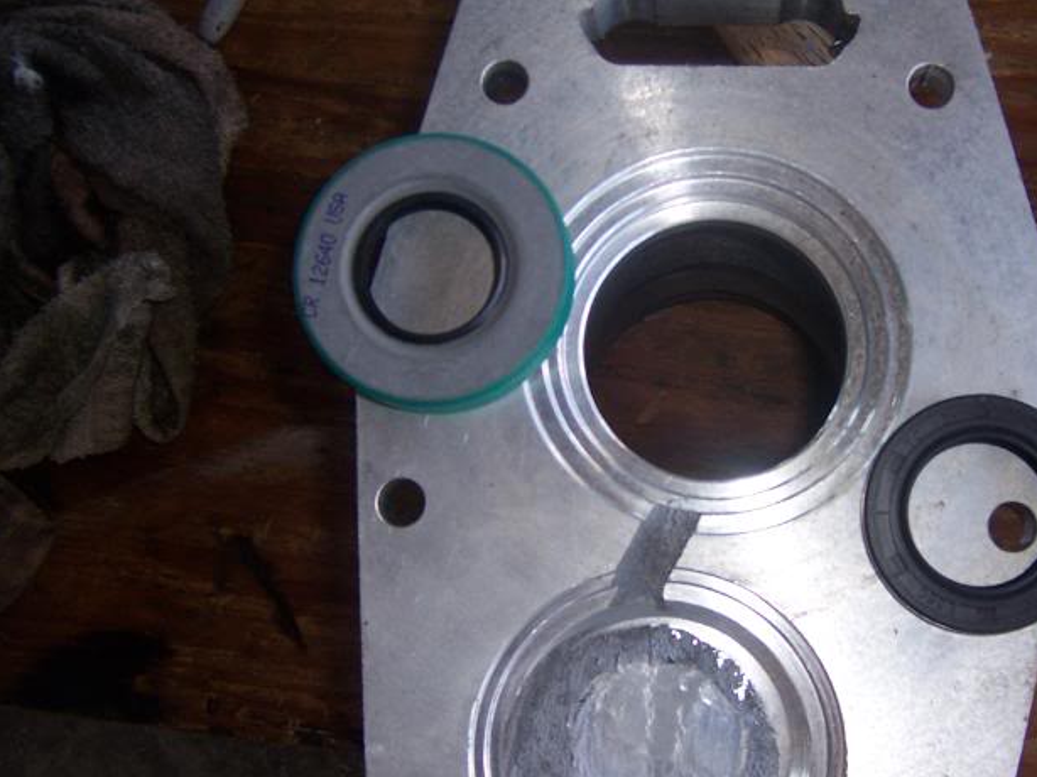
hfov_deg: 43.4
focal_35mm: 43
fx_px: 1288
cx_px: 672
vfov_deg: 33.6
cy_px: 422
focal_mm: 5.5
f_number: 2.8
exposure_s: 1/60
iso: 80
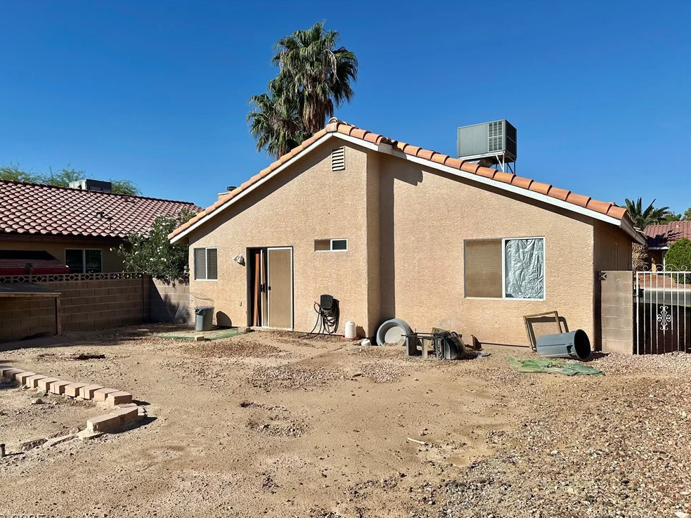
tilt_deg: +1.4
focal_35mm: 25
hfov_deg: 69.4
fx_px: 499
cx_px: 333
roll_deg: +0.6
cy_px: 266
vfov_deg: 54.9
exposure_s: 1/9709
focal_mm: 6.86
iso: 80
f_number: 1.78
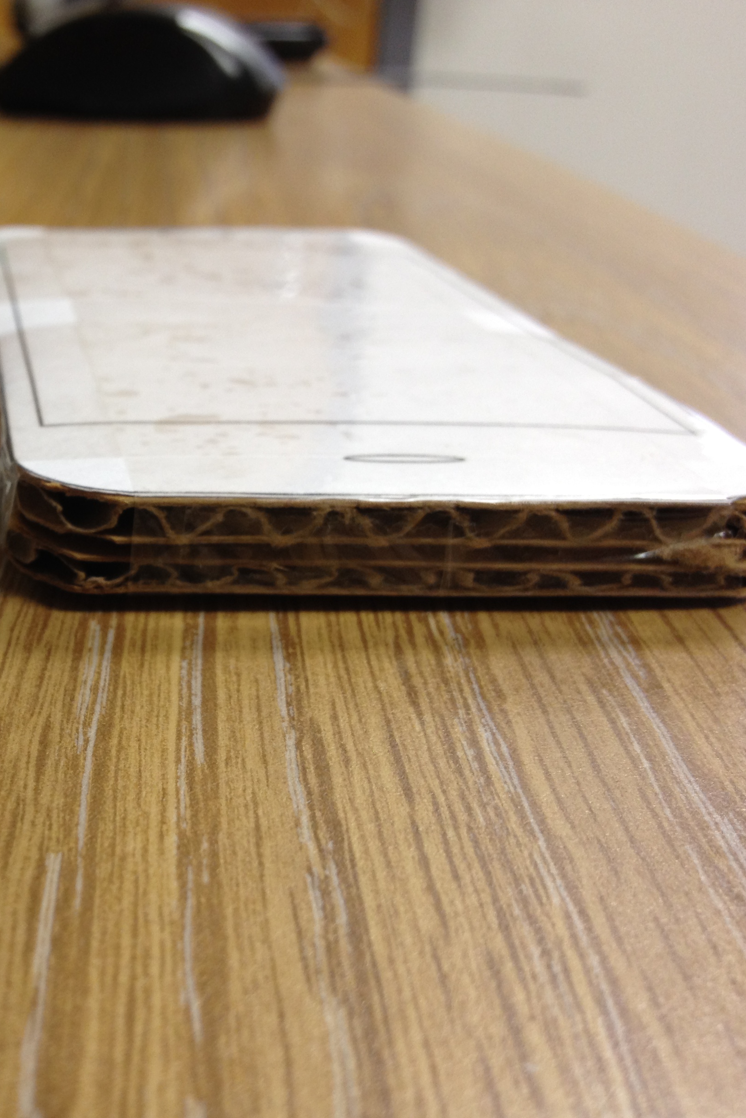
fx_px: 1523
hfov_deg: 26.1
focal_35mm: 49
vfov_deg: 40.3
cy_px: 562
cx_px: 3
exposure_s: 1/24
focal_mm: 4.28
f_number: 2.4
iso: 64
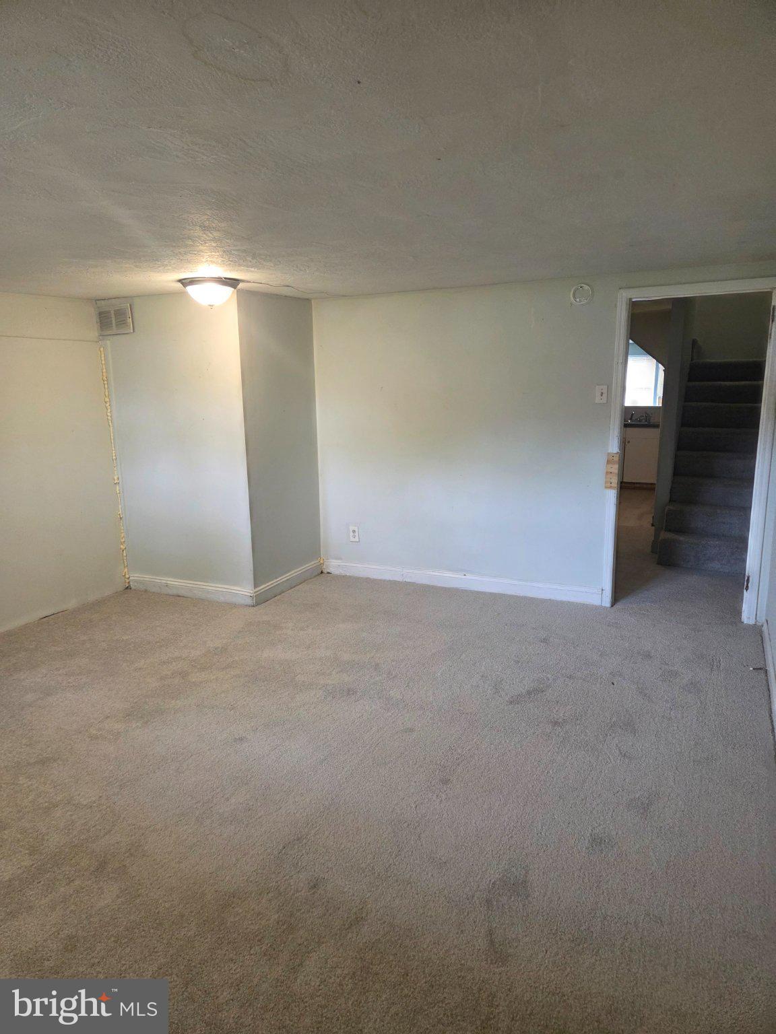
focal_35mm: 23
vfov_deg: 73.9
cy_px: 517
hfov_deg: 58.9
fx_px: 687
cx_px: 388
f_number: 1.8
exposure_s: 1/120
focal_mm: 5.4
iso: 400
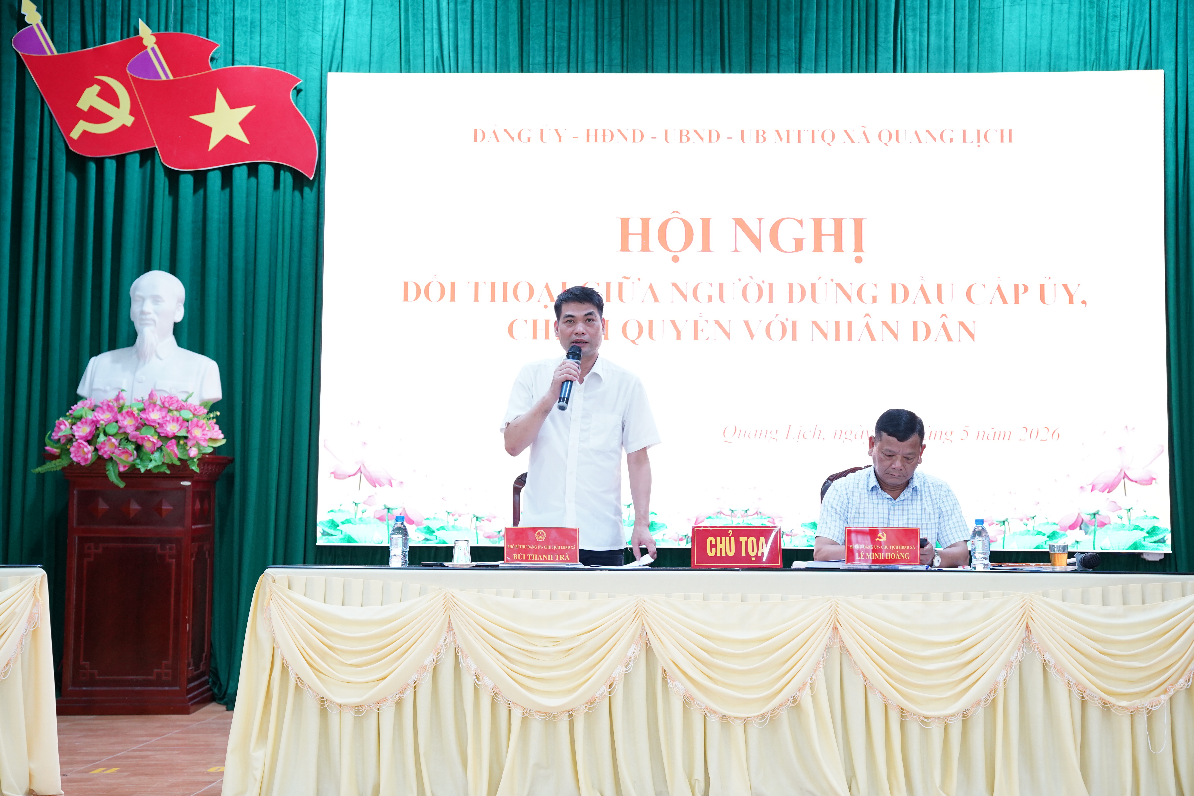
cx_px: 603
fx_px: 1546
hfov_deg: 42.2
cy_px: 412
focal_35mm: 47
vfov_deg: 28.9
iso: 2000
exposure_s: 1/50
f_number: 4
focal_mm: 44.6
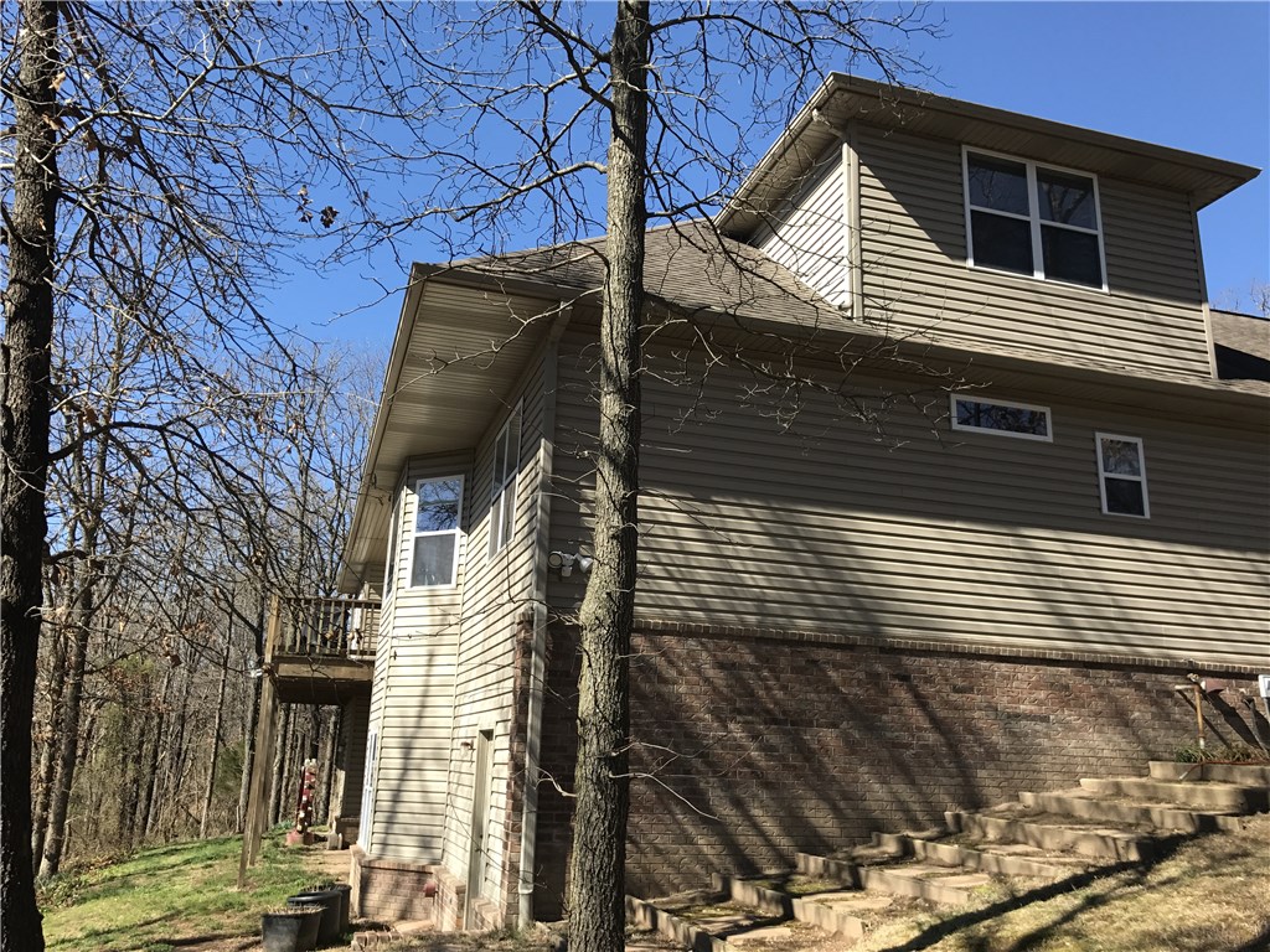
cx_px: 635
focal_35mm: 28
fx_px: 1027
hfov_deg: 63.4
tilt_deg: +16.3
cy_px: 476
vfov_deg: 49.7
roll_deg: -2.7
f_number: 1.8
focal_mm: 3.99
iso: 20
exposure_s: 1/1018
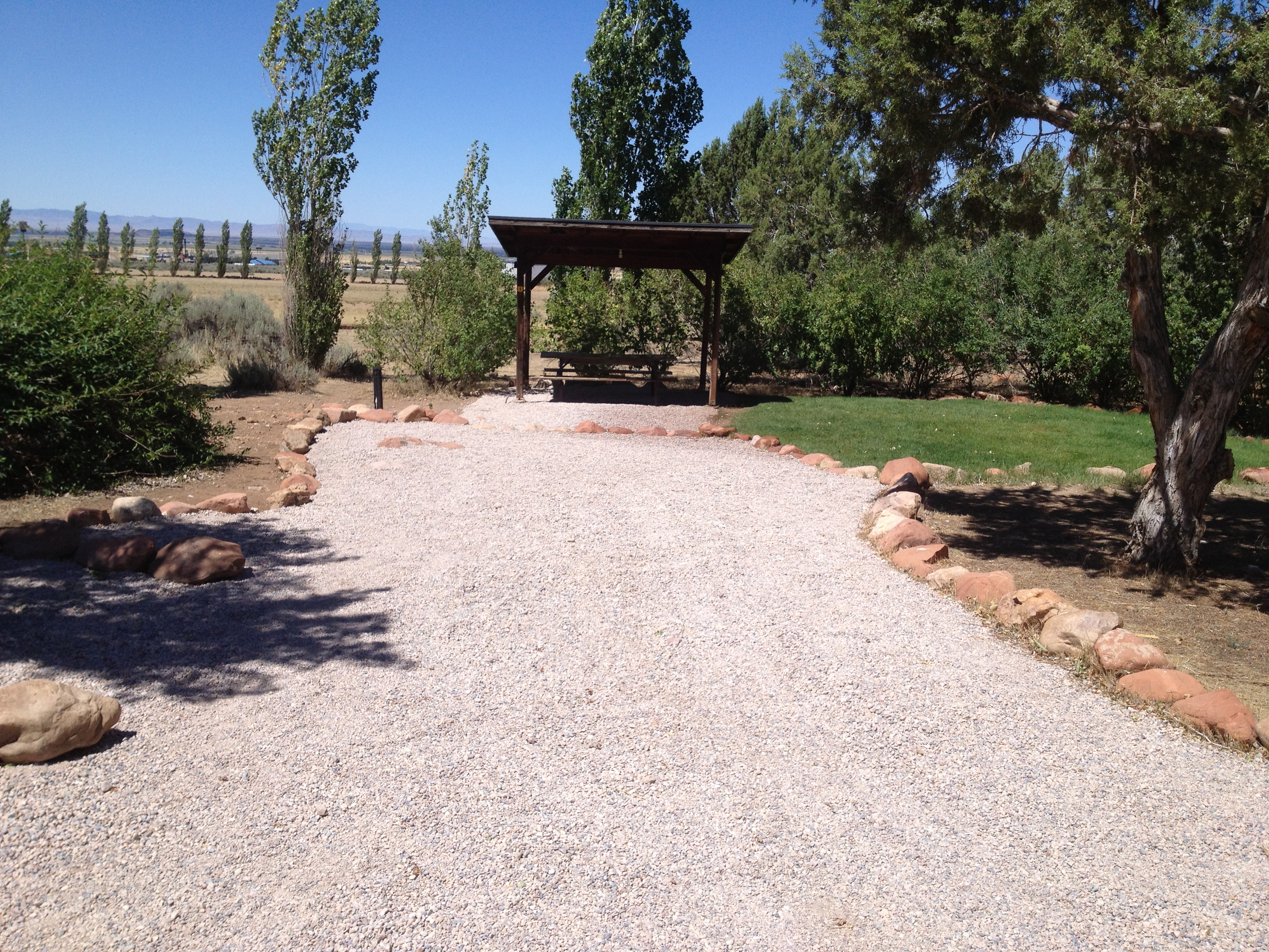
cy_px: 476
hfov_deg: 52.6
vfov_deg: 40.7
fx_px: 1283
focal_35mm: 35
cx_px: 634
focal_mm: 4.28
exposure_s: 1/2208
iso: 50
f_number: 2.4
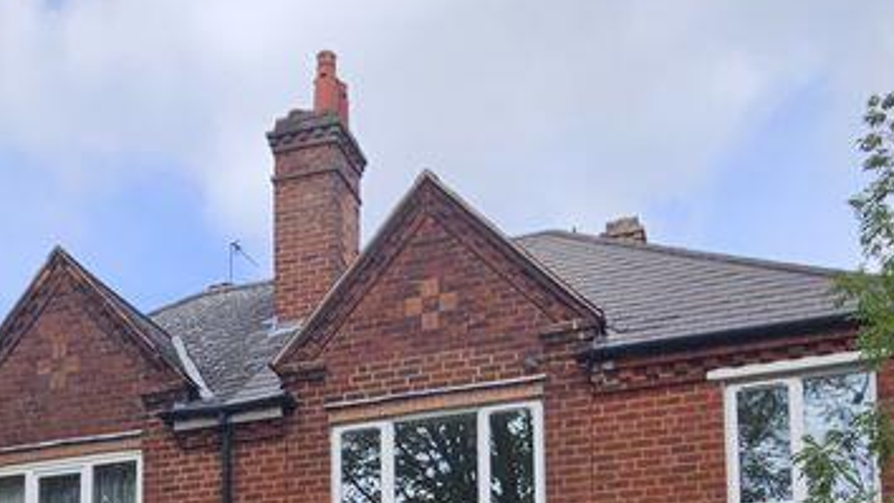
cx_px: 404
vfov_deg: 24.3
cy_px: 698
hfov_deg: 49.3
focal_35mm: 41
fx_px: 972
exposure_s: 1/1509
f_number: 2.2
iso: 50
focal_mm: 2.2
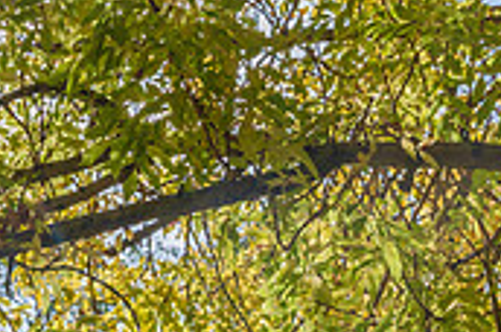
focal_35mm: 169
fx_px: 2348
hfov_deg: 12.0
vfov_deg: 7.9
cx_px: -12
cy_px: -202
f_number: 11
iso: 100
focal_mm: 50
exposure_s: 1/160
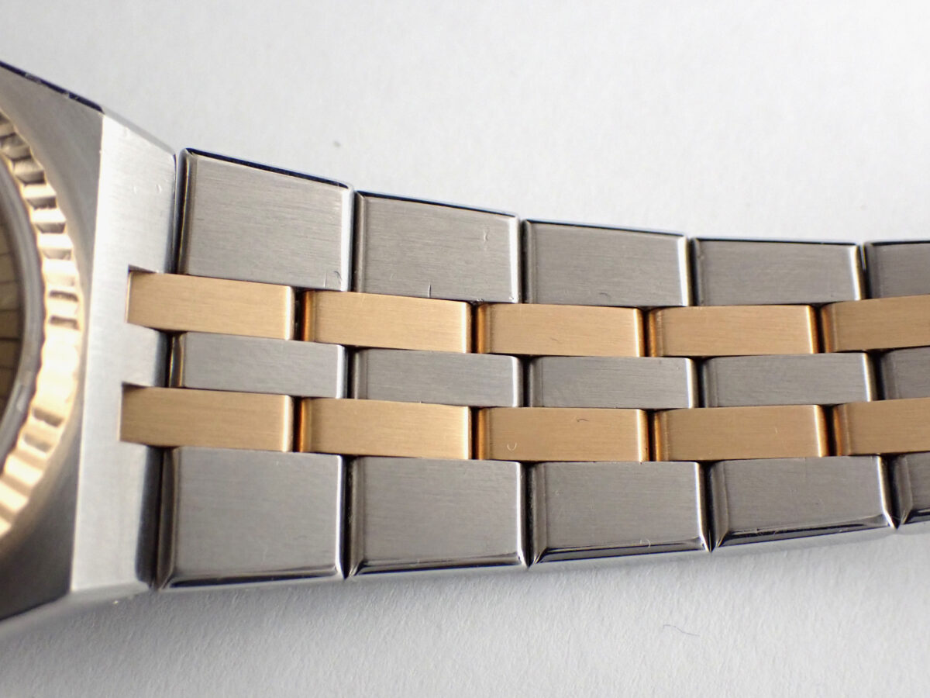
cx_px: 465
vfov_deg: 27.0
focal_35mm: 54
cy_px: 349
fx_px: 1451
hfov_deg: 35.5
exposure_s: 1/200
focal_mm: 9.65
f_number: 3.3
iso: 800
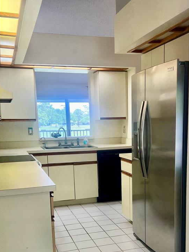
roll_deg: +0.6
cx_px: 121
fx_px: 313
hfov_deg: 33.4
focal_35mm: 43
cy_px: 179
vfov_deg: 42.9
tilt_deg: -9.3
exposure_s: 1/147
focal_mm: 5.7
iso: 64
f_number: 1.5
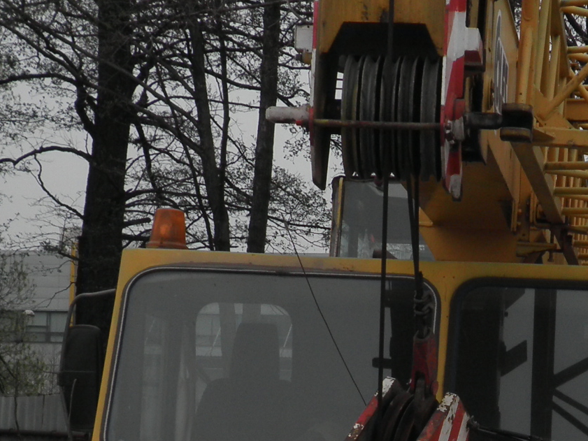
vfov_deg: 10.7
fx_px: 2327
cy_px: 512
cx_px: 550
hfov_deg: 14.2
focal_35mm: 137
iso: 64
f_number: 4.4
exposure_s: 1/320
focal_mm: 8.2
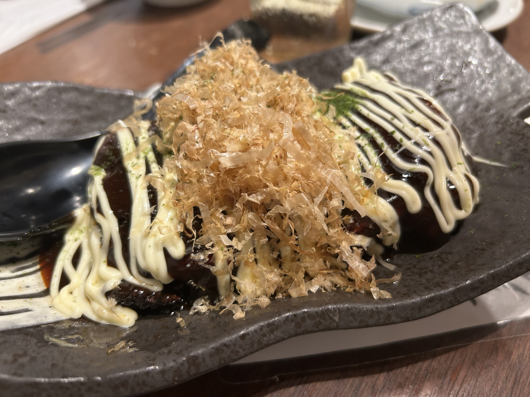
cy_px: 198
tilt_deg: -47.3
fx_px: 398
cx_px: 265
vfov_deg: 53.1
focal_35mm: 26
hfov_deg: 67.3
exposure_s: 1/50
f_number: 1.5
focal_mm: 5.7
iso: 100
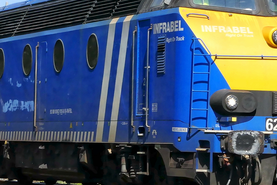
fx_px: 1338
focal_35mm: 174
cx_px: 154
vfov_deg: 7.9
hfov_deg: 11.8
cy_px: 59
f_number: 11
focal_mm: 29.8
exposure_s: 1/800
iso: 640
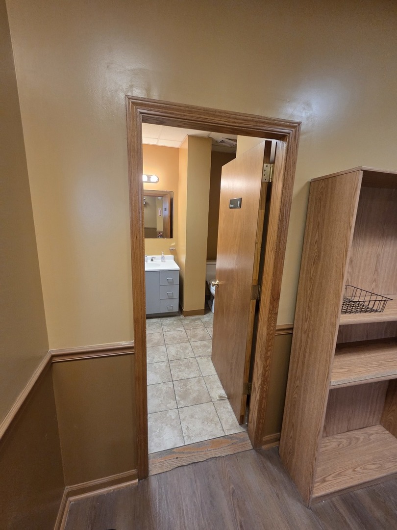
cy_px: 265
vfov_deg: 106.2
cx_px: 198
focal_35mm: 13
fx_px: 199
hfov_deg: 89.9
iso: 500
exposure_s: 1/60
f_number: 2.2
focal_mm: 2.2
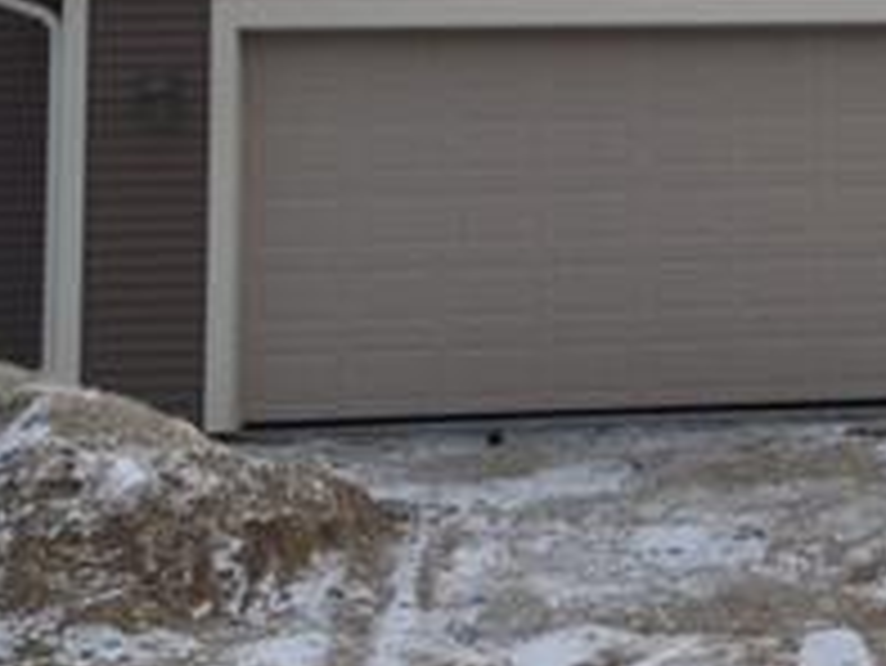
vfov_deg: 15.5
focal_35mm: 94
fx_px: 2407
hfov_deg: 19.9
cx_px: 985
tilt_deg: +6.6
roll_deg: +3.3
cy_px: 32
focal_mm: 4.15
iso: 32
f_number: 2.2
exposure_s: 1/628
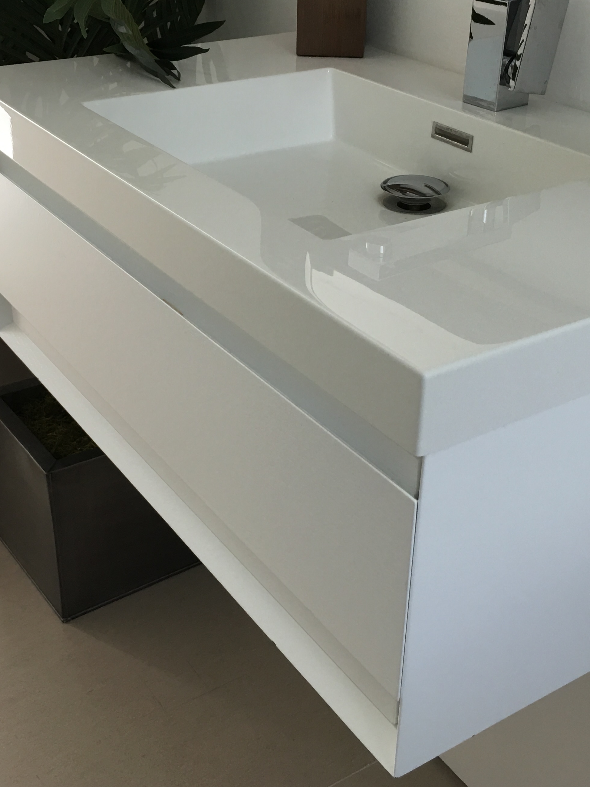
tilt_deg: -27.4
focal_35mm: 45
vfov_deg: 42.1
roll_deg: -0.6
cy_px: 375
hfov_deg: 32.2
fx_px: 1022
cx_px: 285
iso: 25
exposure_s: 1/15
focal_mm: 4.15
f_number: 2.2
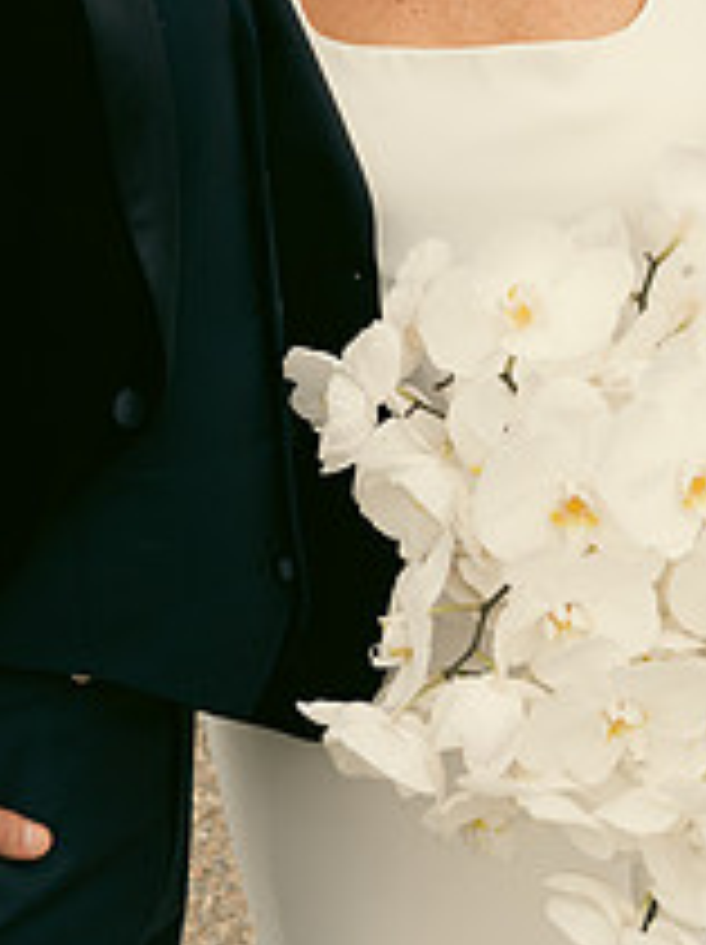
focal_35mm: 101
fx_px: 2752
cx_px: 202
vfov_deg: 19.0
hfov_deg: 14.6
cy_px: 32
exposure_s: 1/640
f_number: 3.5
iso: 160
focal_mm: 33
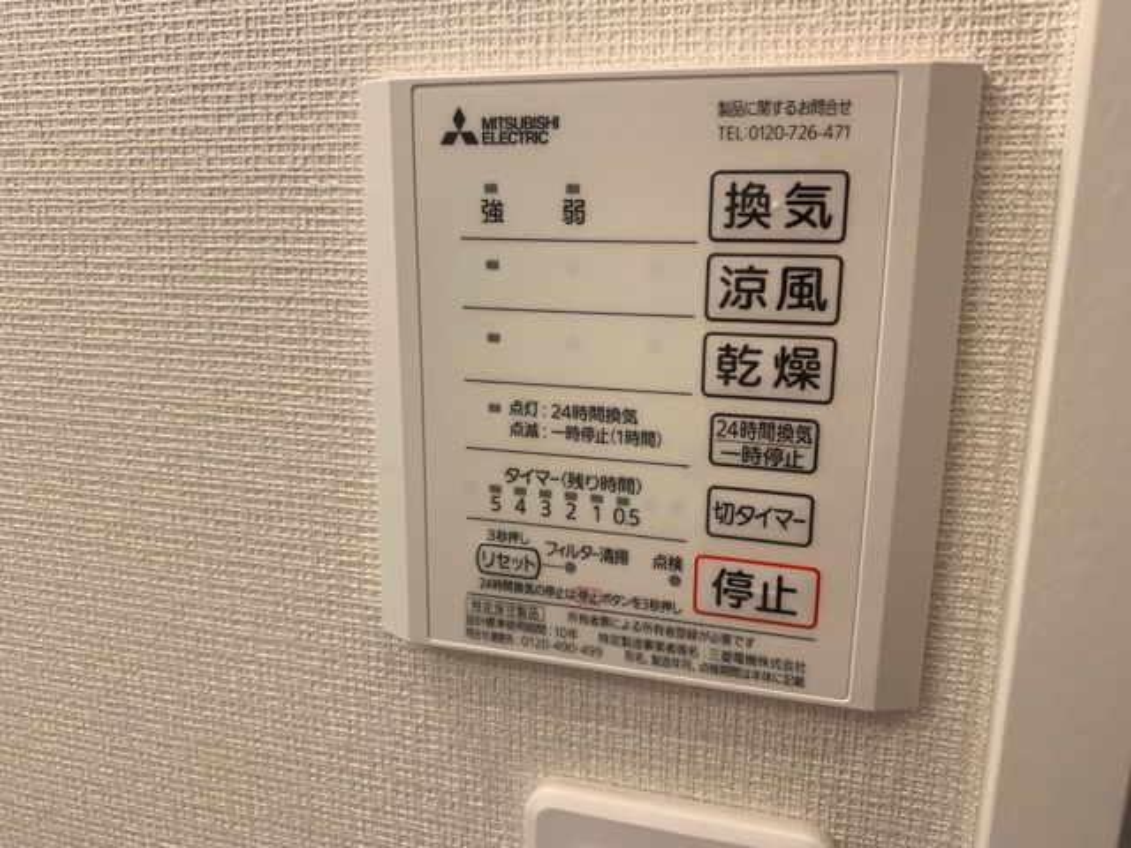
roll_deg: +0.3
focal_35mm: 26
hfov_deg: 67.3
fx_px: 849
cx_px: 566
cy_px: 424
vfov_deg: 53.1
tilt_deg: -13.7
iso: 40
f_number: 1.8
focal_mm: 4.25
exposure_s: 1/100
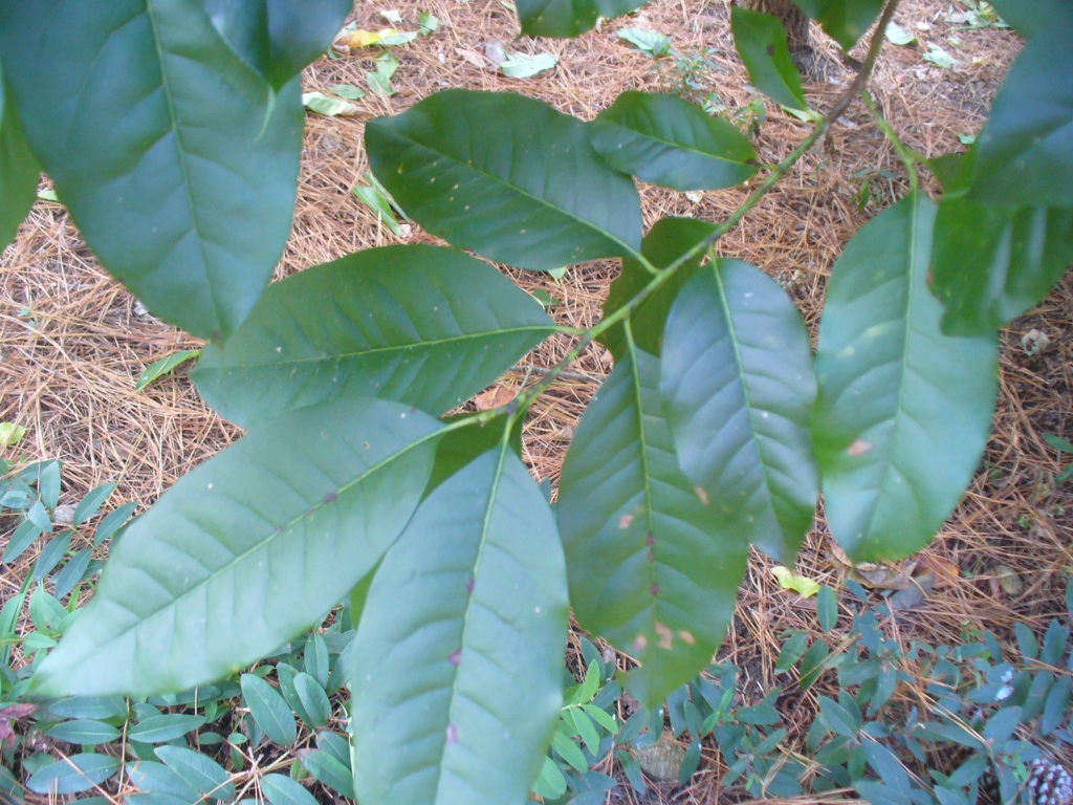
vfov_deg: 38.7
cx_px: 536
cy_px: 402
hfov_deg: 50.1
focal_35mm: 37
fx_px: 1147
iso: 200
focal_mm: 6.1
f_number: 2.8
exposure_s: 1/20
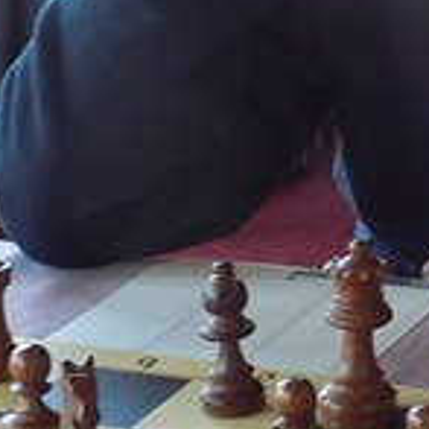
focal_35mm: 187
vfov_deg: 9.2
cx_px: 598
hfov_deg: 9.2
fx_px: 2622
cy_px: -128
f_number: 3.9
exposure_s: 1/30
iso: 180
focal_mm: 9.3
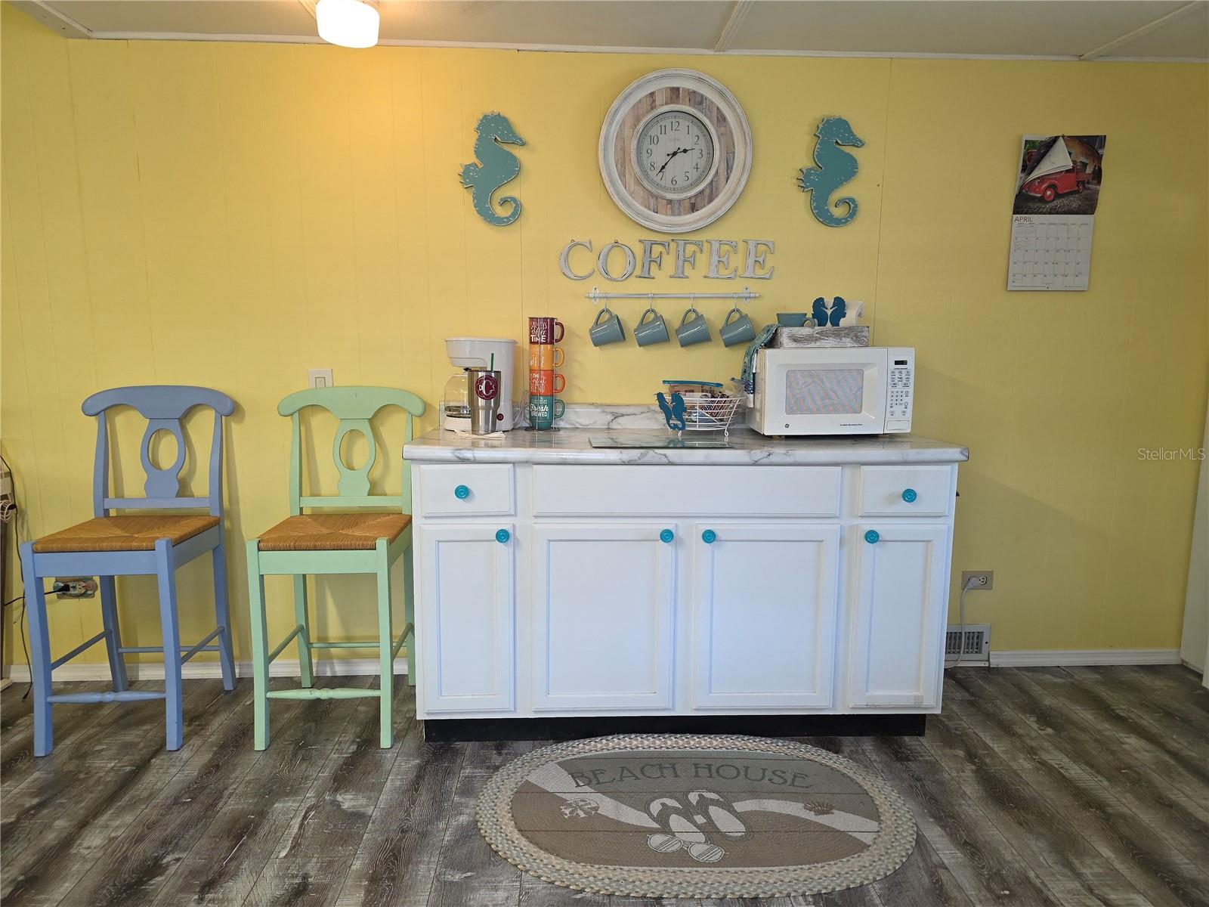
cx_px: 604
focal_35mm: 23
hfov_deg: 73.9
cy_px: 454
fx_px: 803
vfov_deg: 58.9
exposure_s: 1/60
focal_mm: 6.3
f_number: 1.7
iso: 100
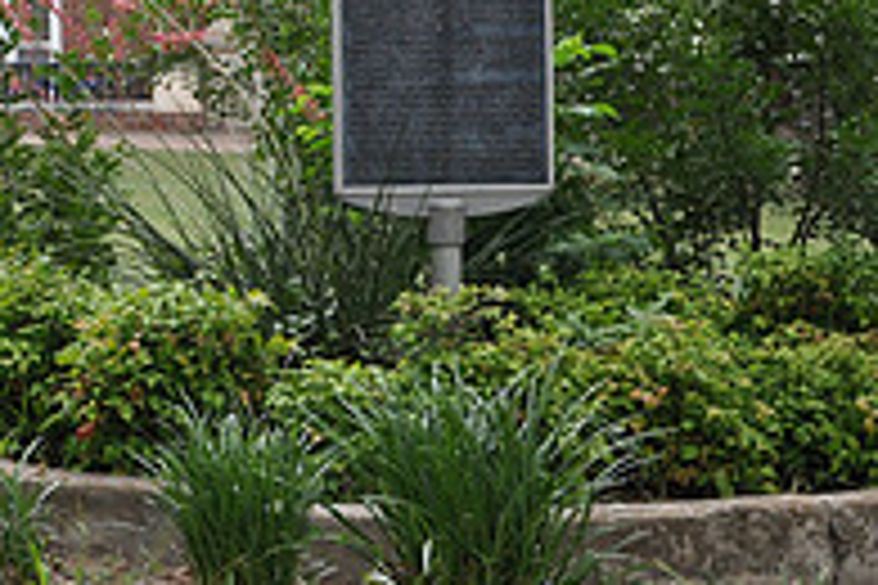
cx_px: -329
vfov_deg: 13.7
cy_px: -52
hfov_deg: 19.0
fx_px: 2390
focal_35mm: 98
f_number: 5.6
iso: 400
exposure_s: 1/125
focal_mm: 22
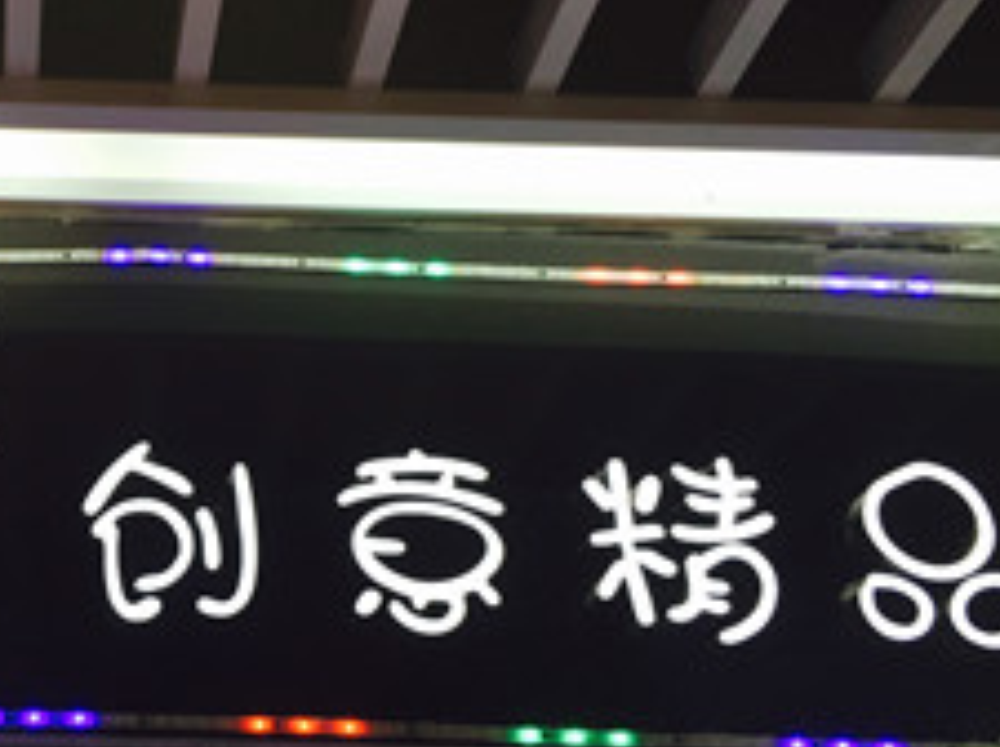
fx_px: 1788
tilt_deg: +26.6
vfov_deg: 23.6
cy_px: 440
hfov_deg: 29.5
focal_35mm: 62
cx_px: 44
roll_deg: -2.3
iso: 40
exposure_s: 1/100
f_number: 2.2
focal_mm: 4.15
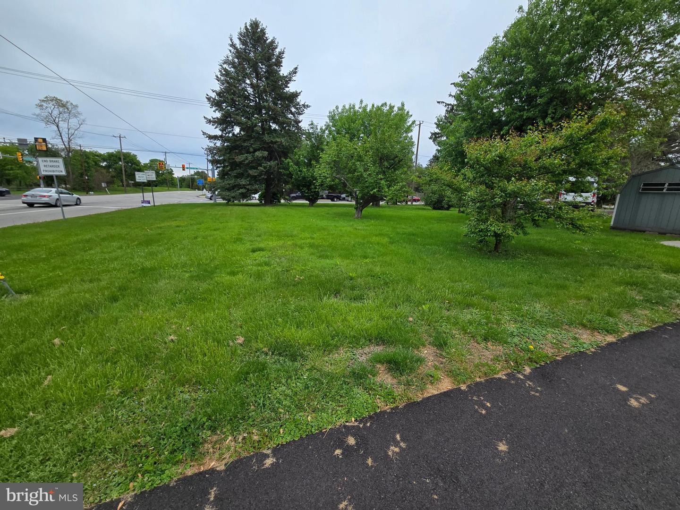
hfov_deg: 106.2
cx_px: 340
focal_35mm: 13
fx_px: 255
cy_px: 255
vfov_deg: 89.9
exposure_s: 1/1563
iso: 50
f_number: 2.2
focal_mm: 2.2
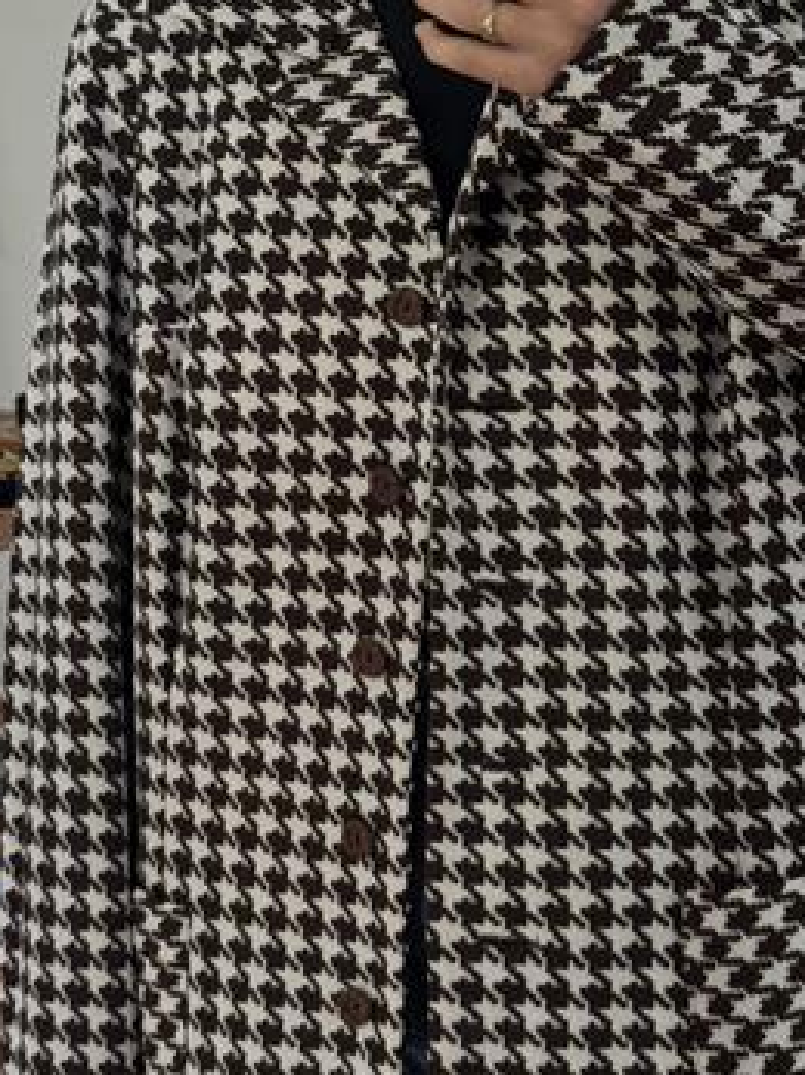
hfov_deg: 20.4
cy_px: 601
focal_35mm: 72
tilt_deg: -29.1
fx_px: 2234
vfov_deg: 27.0
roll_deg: +1.6
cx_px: 526
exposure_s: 1/33
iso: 200
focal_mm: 6.76
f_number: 1.78
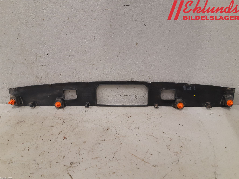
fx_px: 180
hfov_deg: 67.3
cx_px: 120
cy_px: 90
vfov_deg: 53.1
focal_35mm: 26
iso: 160
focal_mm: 3.93
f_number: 1.7
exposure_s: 1/50
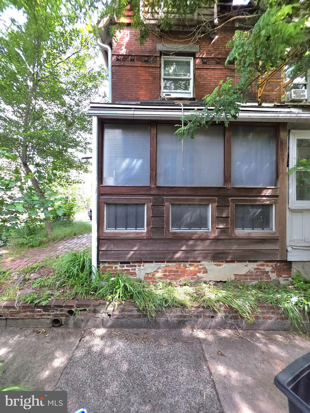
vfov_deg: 106.2
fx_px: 155
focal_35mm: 13
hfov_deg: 89.9
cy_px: 206
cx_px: 155
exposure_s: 1/120
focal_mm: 2.2
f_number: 1.9
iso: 32
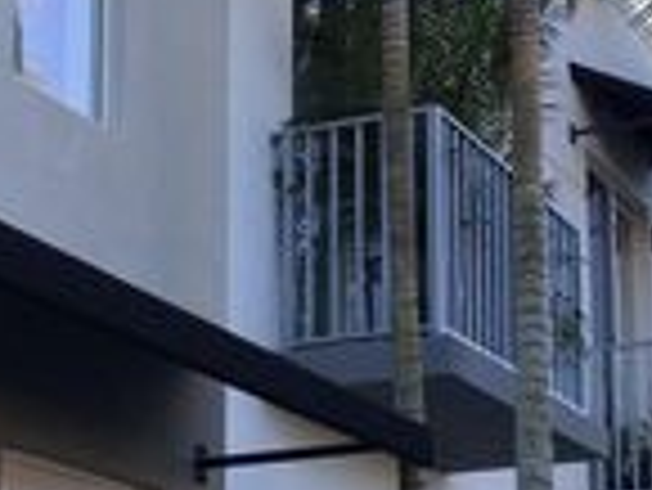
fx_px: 1885
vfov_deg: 14.7
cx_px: 427
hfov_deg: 19.6
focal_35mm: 100
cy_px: 420
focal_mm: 4.15
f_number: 2.2
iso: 25
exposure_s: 1/320
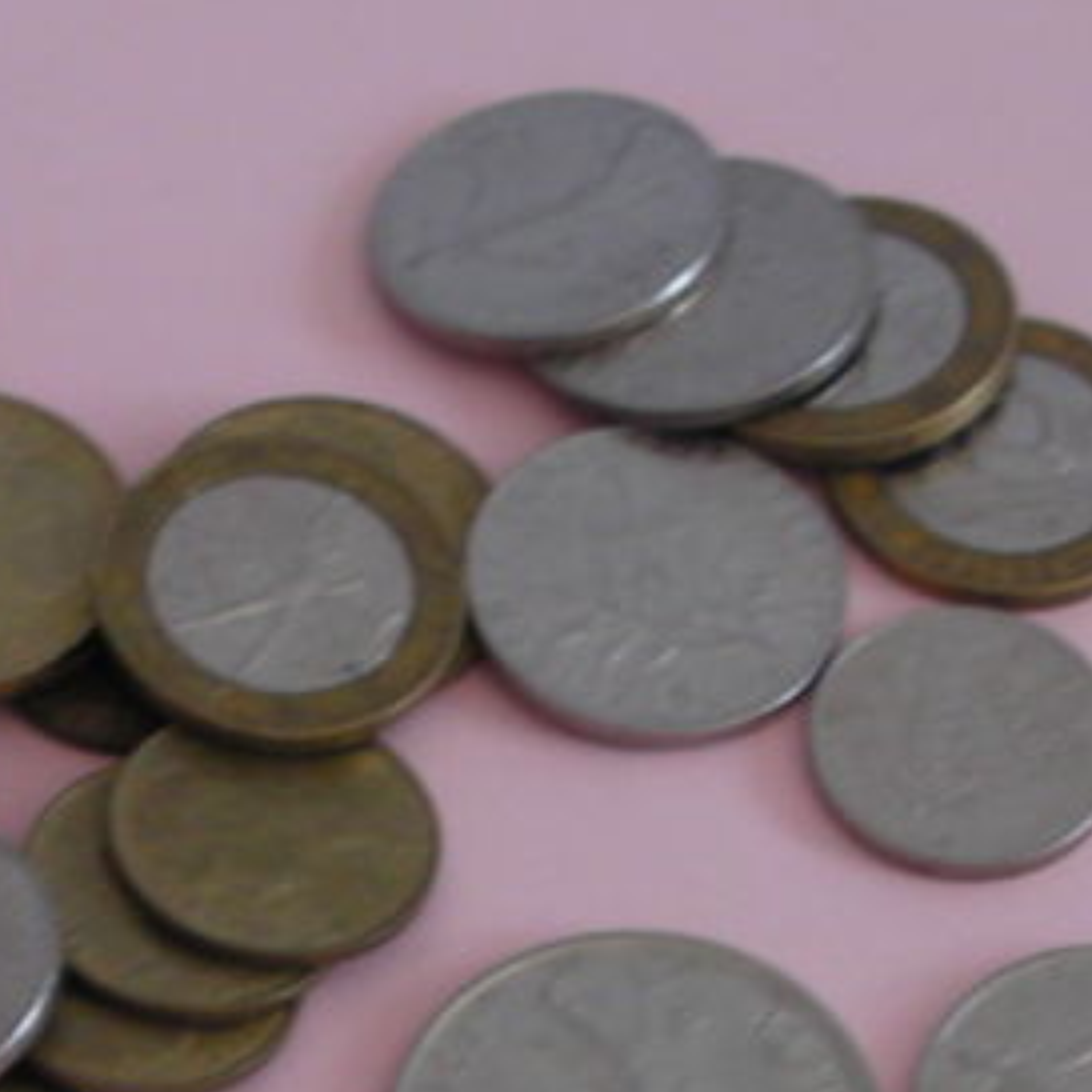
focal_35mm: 123
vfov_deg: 14.0
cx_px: 220
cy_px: 976
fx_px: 4390
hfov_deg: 14.1
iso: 68
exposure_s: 1/30
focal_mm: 6.3
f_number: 3.5
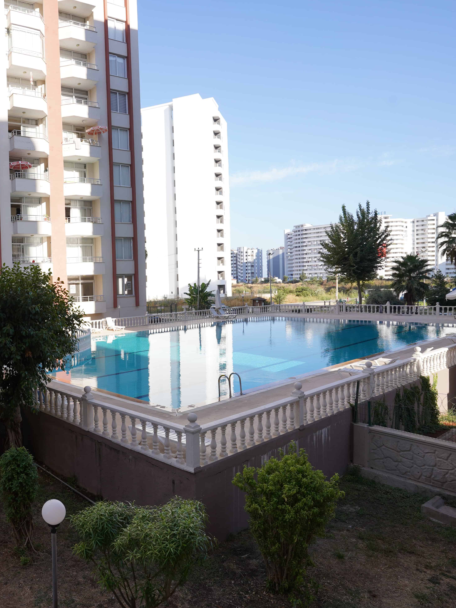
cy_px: 306
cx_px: 64
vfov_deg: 69.4
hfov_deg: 50.0
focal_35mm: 25
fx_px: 439
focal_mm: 17
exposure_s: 1/160
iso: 100
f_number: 6.3
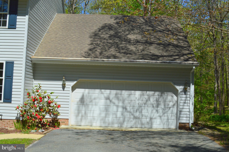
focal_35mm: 39
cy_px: 76
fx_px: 248
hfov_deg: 49.6
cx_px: 114
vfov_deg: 34.1
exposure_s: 1/500
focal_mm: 26
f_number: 11
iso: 360
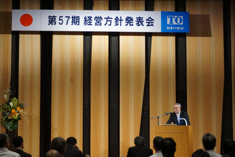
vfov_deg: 17.9
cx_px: 117
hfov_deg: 26.7
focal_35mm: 76
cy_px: 79
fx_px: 496
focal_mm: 50
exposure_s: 1/160
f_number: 5.6
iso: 2500
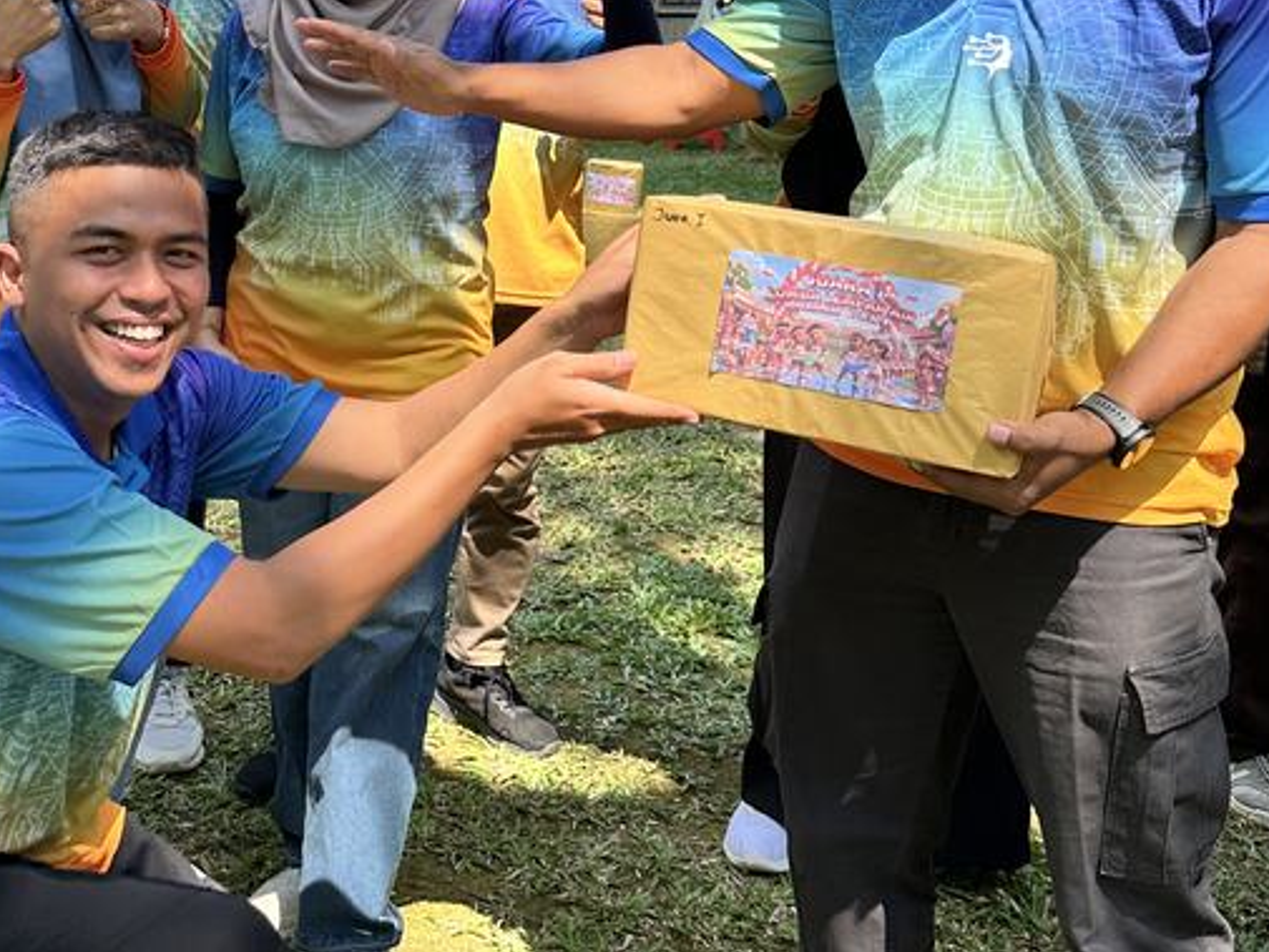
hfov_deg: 48.6
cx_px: 493
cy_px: 201
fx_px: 1393
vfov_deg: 36.5
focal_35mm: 38
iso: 80
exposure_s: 1/850
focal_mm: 6.86
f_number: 1.78
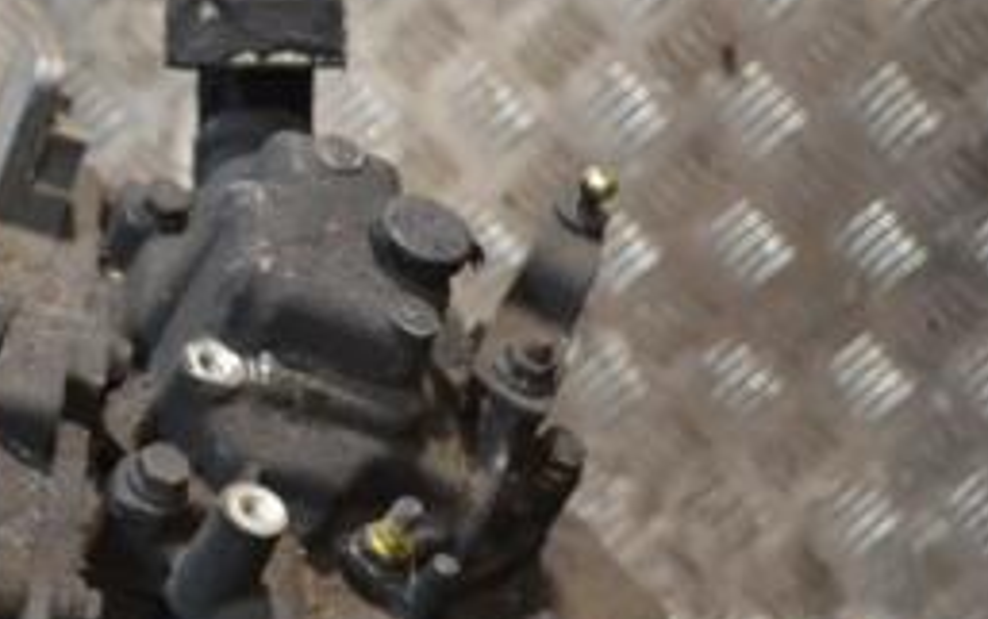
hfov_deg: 17.7
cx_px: -73
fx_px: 3072
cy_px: 461
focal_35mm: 114
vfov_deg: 11.5
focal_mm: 32
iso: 3200
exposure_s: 1/100
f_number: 4.8
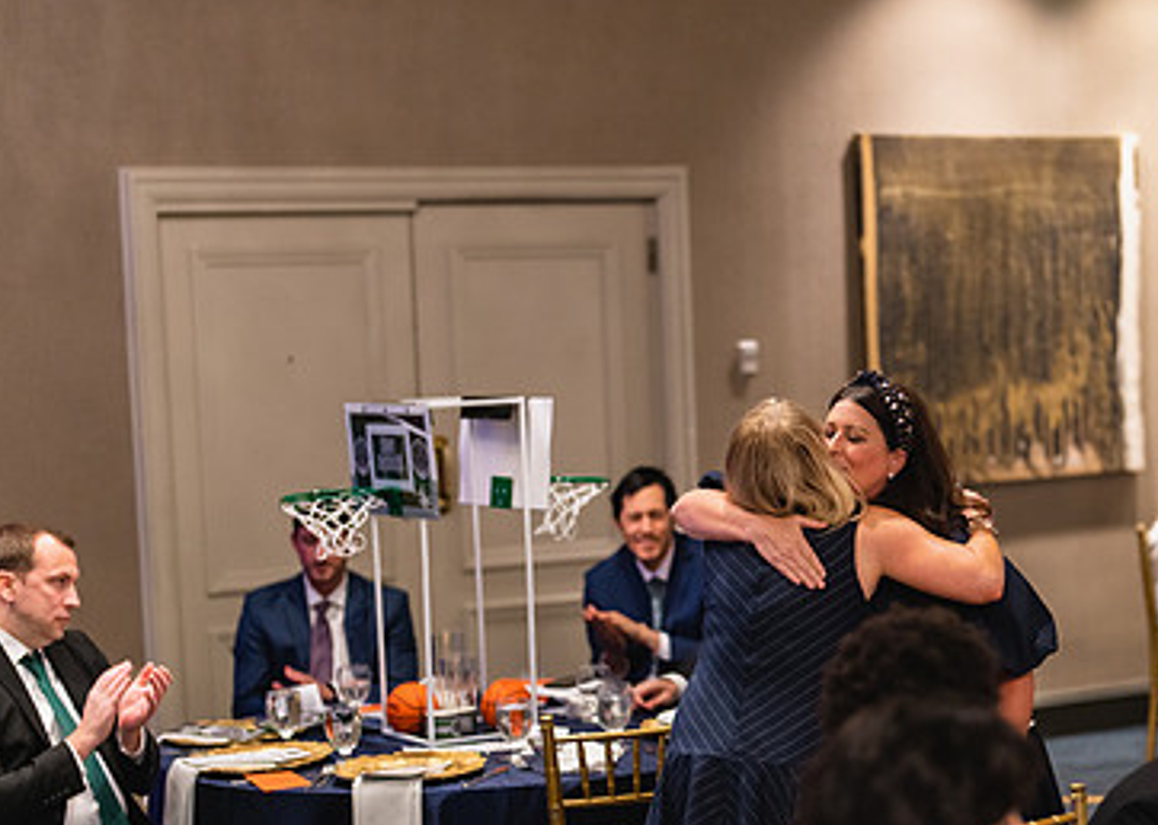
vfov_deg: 17.0
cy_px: 553
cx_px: 803
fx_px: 2761
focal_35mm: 84
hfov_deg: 23.5
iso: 1250
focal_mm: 50
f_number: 1.2
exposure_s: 1/400
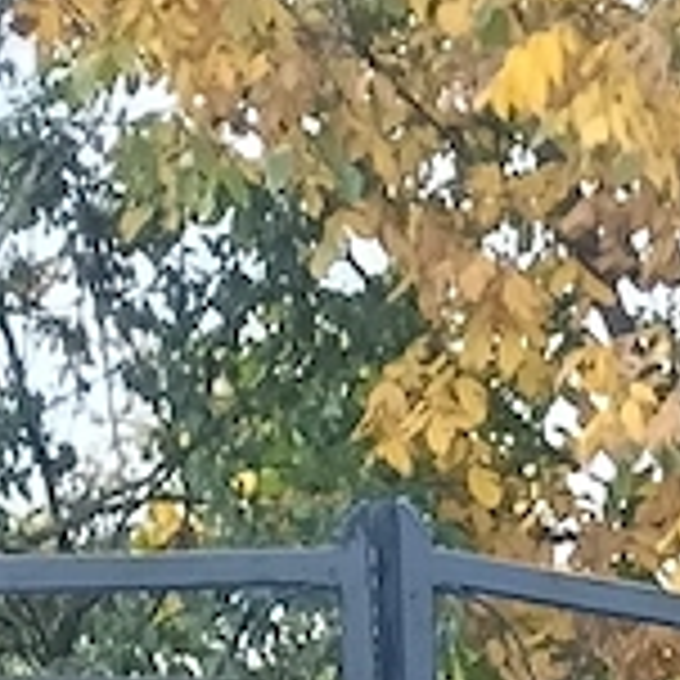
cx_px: 1986
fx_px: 4689
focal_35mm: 211
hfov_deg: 7.4
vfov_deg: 6.5
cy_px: 2774
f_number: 1.8
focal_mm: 3.98
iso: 125
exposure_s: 1/100
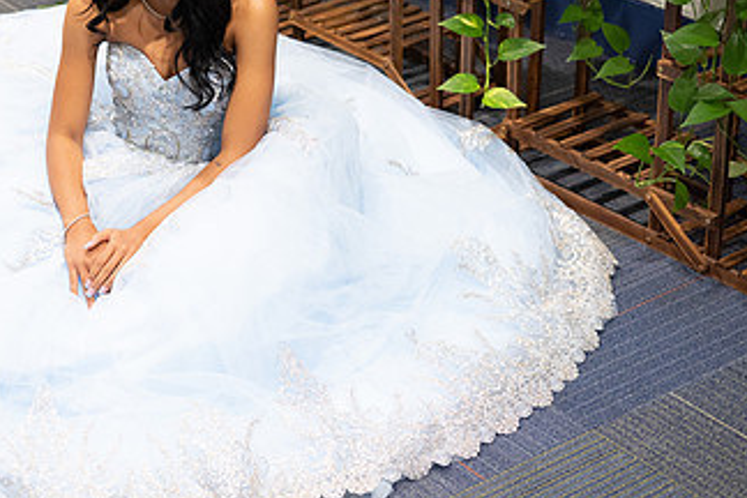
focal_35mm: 93
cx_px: 166
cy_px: 160
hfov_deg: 21.7
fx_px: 1930
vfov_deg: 14.7
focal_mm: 50
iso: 2000
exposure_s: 1/160
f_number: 2.5
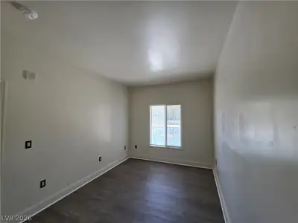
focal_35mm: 13
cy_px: 112
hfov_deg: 106.2
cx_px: 149
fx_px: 112
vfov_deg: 89.9
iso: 160
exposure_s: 1/60
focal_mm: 2.2
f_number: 1.9
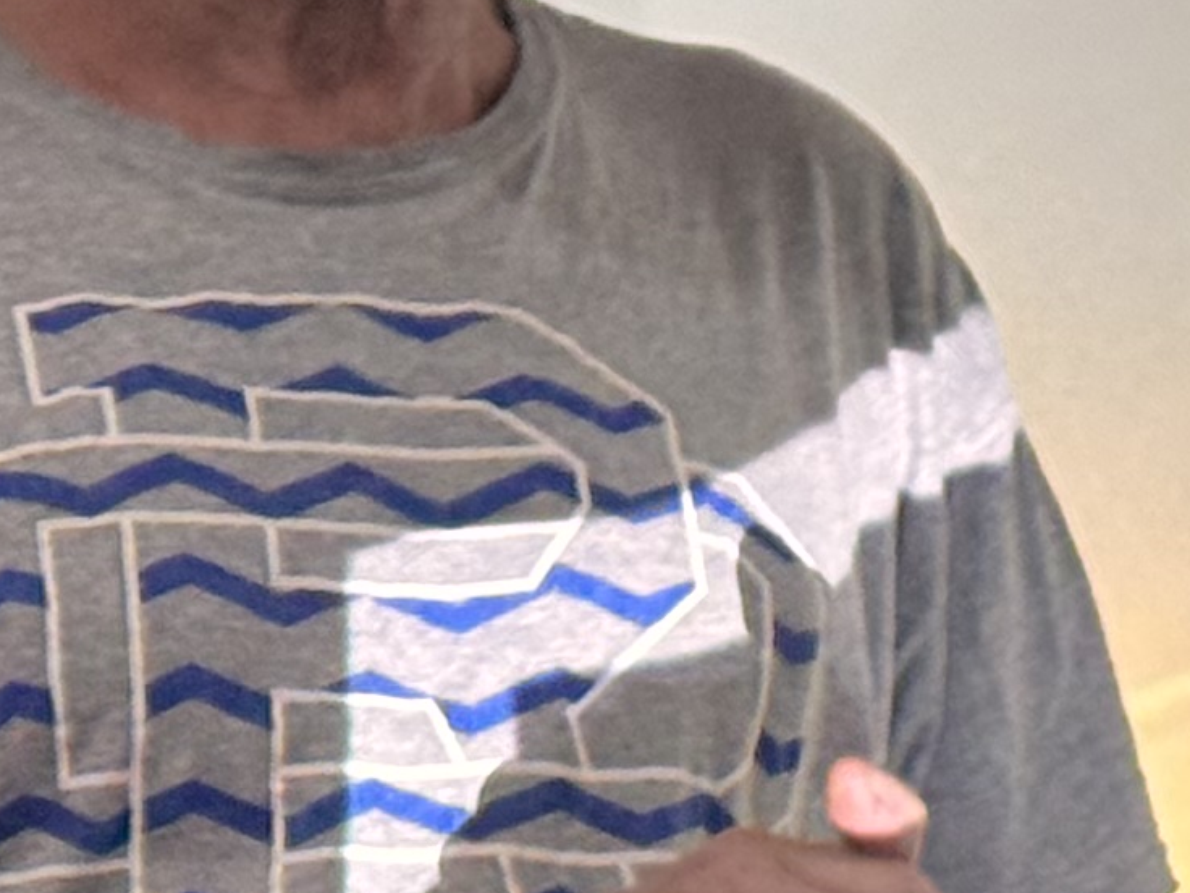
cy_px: 749
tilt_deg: +12.0
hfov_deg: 7.3
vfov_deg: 5.6
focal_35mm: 263
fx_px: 9041
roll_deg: +0.0
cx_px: 2184
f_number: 1.78
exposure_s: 1/50
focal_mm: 6.76
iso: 50
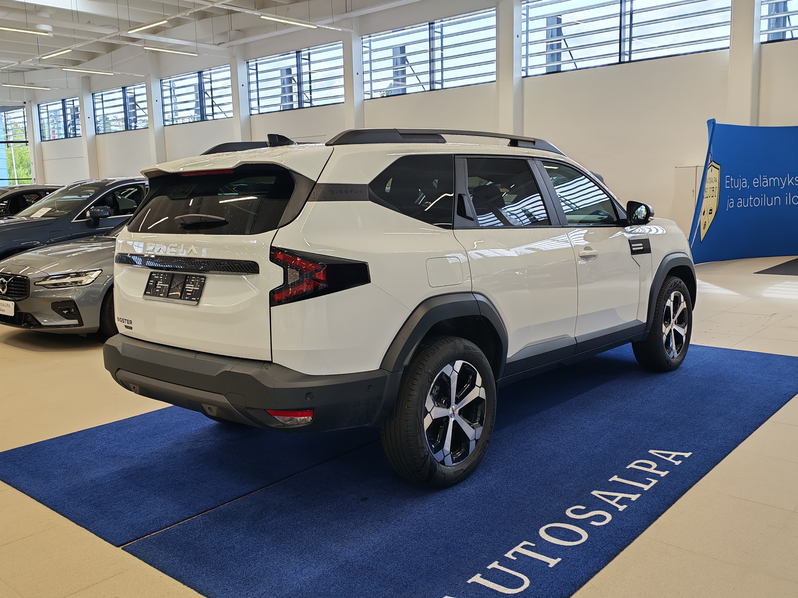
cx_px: 399
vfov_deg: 42.9
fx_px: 761
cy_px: 299
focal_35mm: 33
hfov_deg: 55.4
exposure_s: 1/100
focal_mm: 6.12
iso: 100
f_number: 1.9
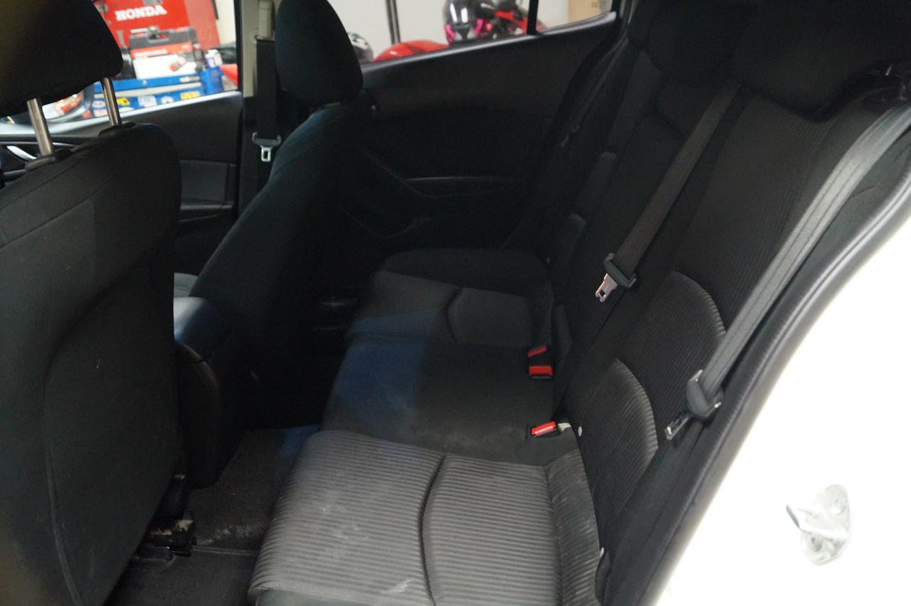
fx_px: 683
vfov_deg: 47.9
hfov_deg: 67.4
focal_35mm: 27
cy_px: 303
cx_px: 456
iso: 3200
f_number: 3.5
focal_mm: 18
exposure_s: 1/25
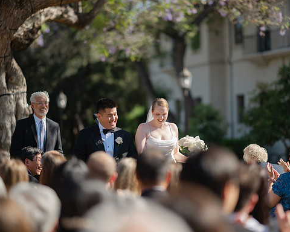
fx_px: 1021
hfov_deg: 16.2
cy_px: 116
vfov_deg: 13.0
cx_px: 153
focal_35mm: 119
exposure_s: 1/2000
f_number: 1.4
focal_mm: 105
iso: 64
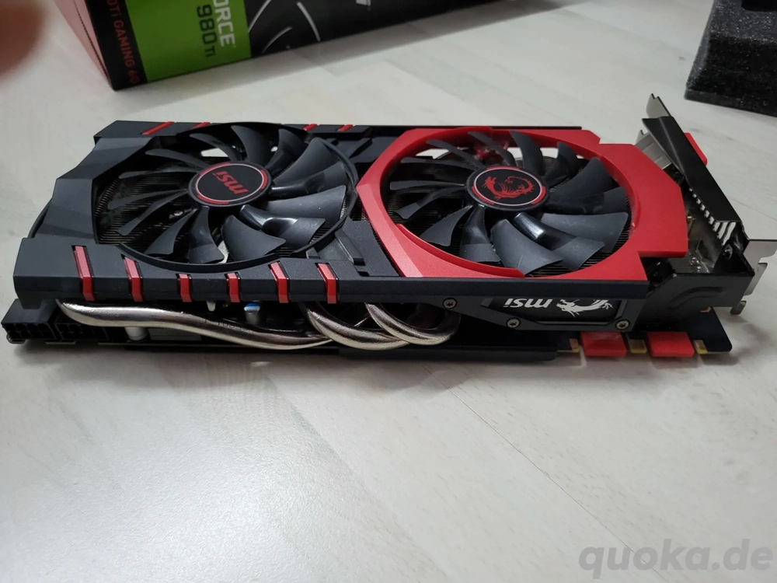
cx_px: 388
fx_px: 584
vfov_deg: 53.1
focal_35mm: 26
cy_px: 292
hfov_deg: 67.3
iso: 640
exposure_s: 1/26.1
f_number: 1.8
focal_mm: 5.4
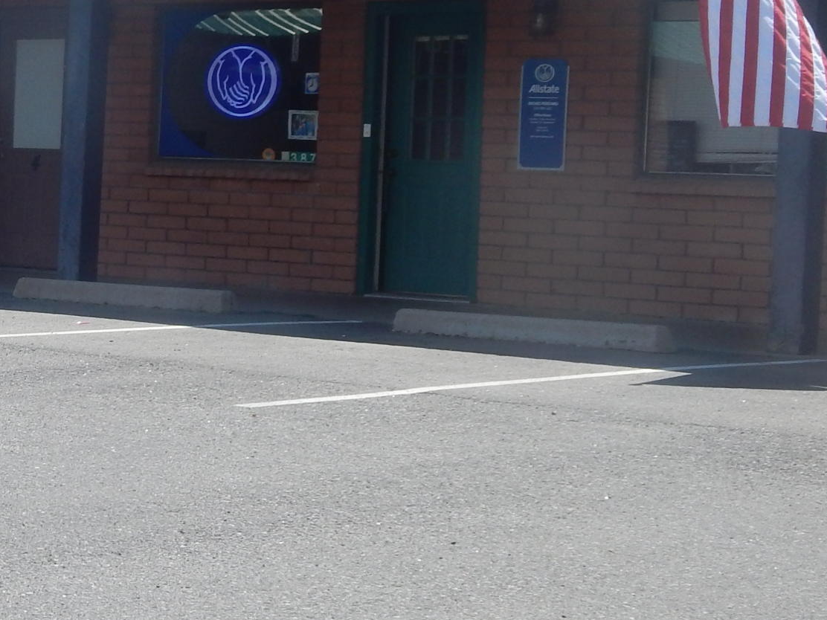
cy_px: 295
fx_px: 2771
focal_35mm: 116
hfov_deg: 16.4
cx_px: -99
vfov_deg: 12.8
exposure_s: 1/1500
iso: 125
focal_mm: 7.7
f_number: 3.6
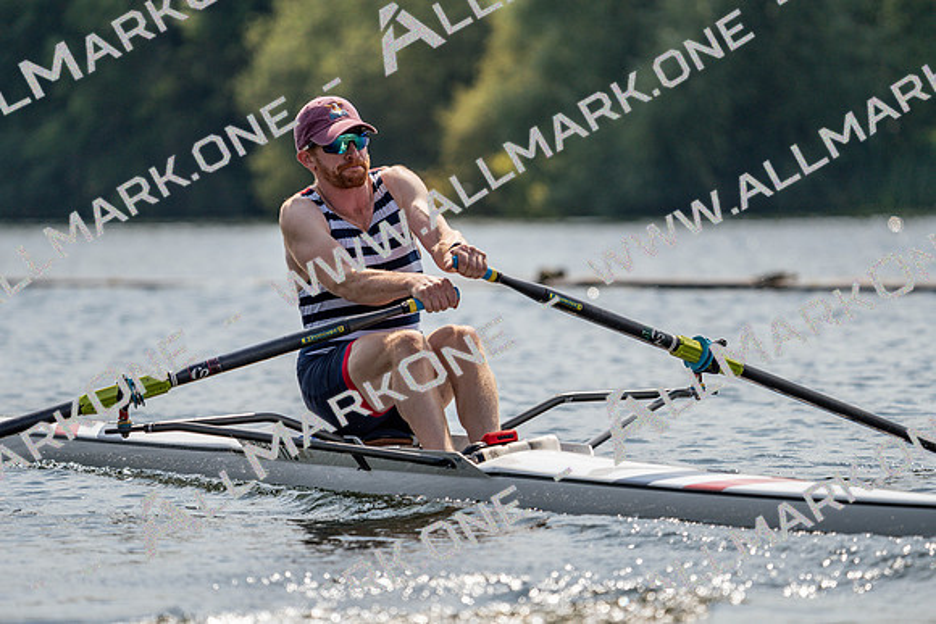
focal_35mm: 332
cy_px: 312
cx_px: 468
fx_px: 8634
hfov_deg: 6.2
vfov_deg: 4.1
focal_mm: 332
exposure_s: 1/1600
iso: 160
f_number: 6.3
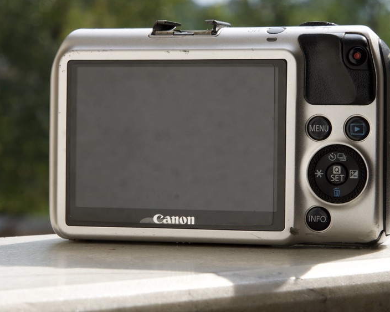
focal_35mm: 152
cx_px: 220
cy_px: 114
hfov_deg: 12.7
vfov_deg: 10.2
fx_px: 1754
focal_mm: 70
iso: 320
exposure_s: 1/160
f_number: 16
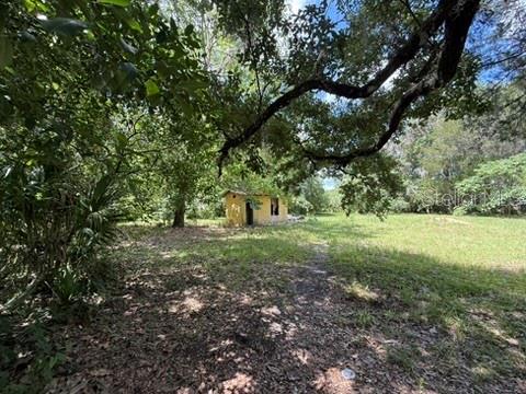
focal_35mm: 14
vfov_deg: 85.7
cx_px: 263
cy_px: 197
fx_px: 213
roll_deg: +0.0
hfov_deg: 102.1
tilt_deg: +4.0
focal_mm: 2.22
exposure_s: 1/180
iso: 50
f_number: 2.2
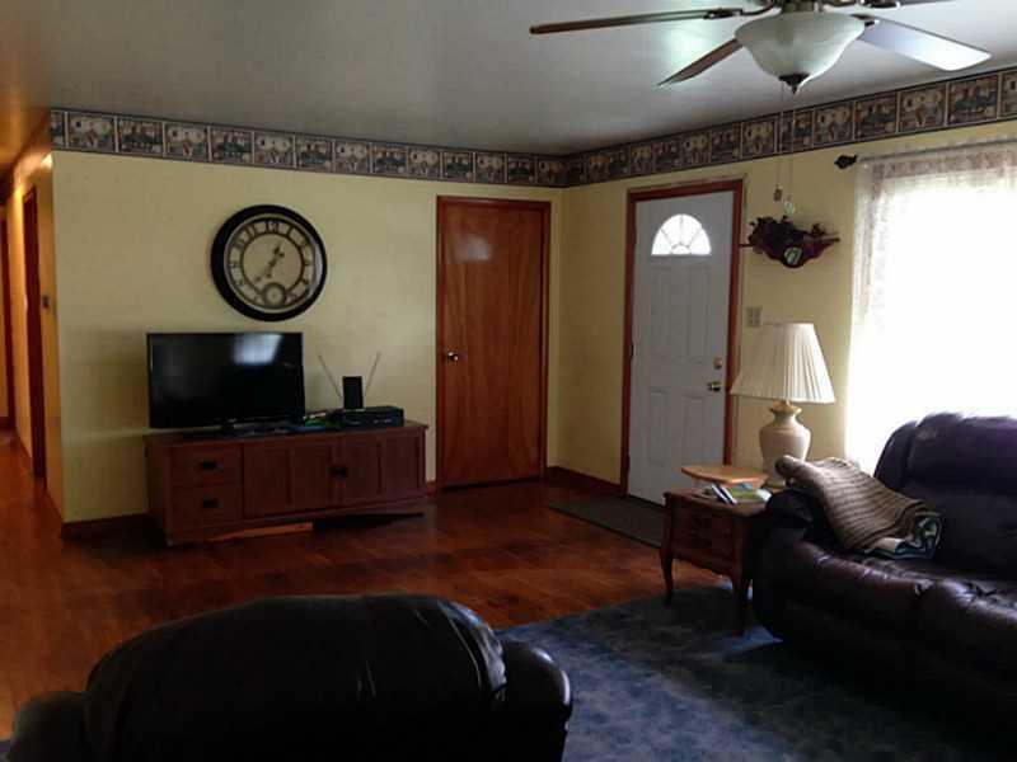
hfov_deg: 55.4
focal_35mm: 33
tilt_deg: -6.6
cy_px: 381
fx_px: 970
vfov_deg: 42.9
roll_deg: -0.5
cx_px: 508
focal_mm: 4.12
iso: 200
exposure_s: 1/20
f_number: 2.4
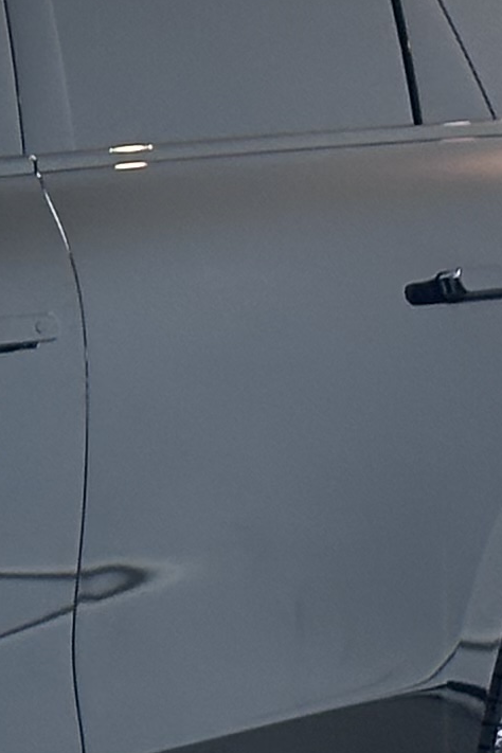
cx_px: -943
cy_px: 353
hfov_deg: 4.7
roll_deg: -0.1
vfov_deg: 7.3
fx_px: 5919
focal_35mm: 283
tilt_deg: -2.8
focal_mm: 6.86
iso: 100
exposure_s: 1/50
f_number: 1.78
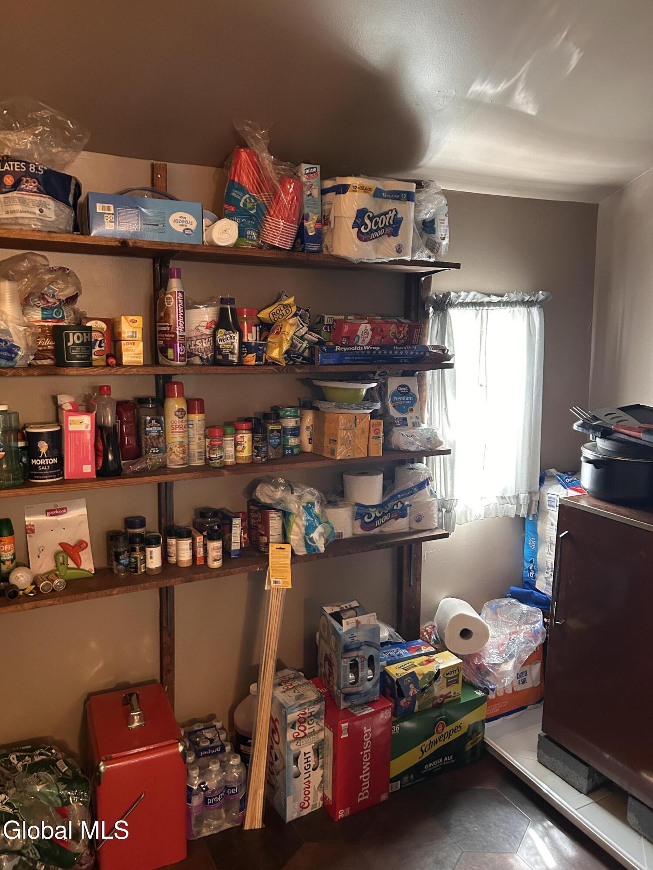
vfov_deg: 67.3
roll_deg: -2.0
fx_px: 654
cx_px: 326
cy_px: 435
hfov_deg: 53.1
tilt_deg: -8.0
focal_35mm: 26
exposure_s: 1/40
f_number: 1.5
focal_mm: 5.7
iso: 500
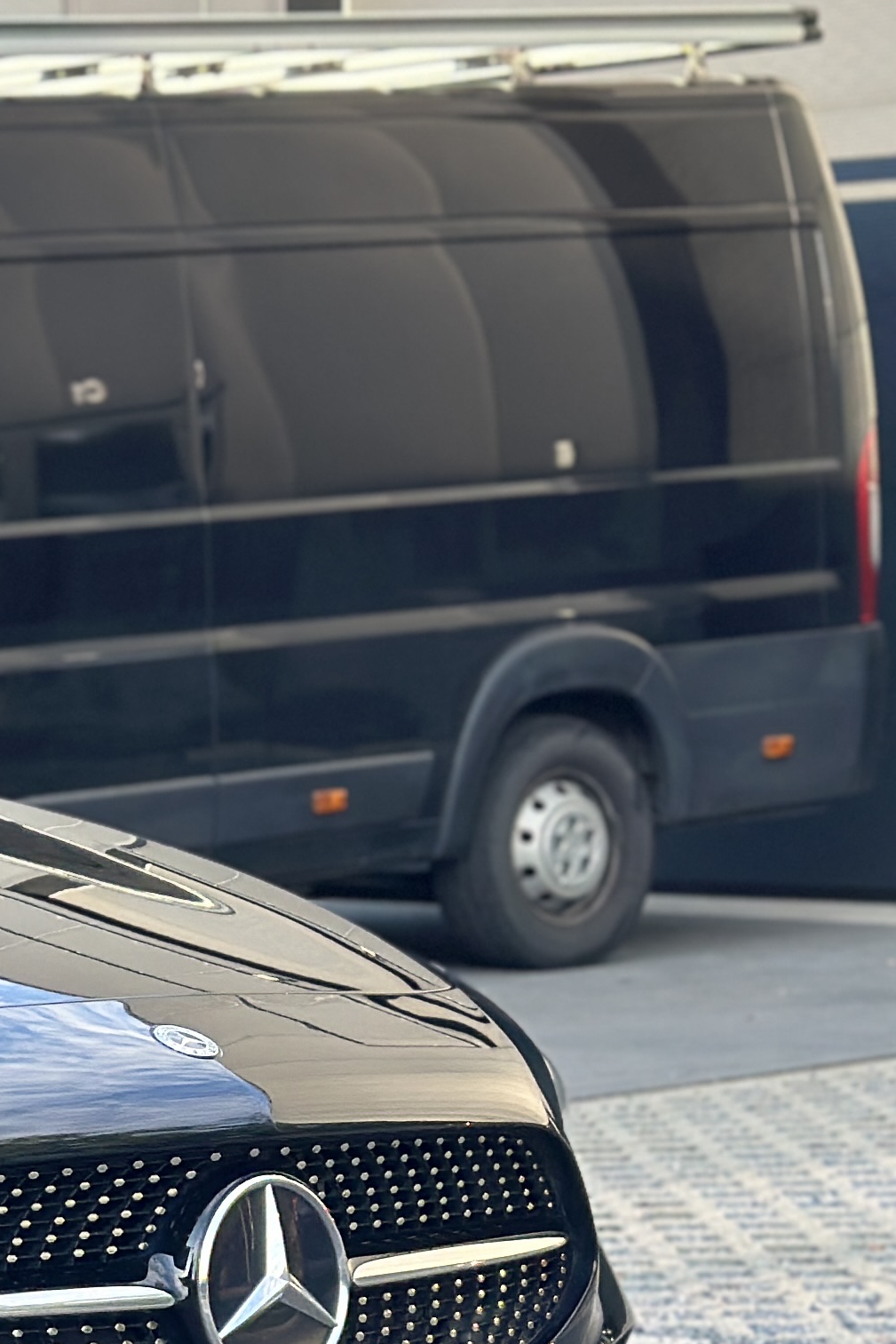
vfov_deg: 15.4
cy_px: 775
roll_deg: +0.8
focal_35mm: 133
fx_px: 4964
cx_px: -892
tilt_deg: -1.8
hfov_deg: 9.6
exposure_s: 1/785
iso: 80
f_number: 1.78
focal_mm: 6.86
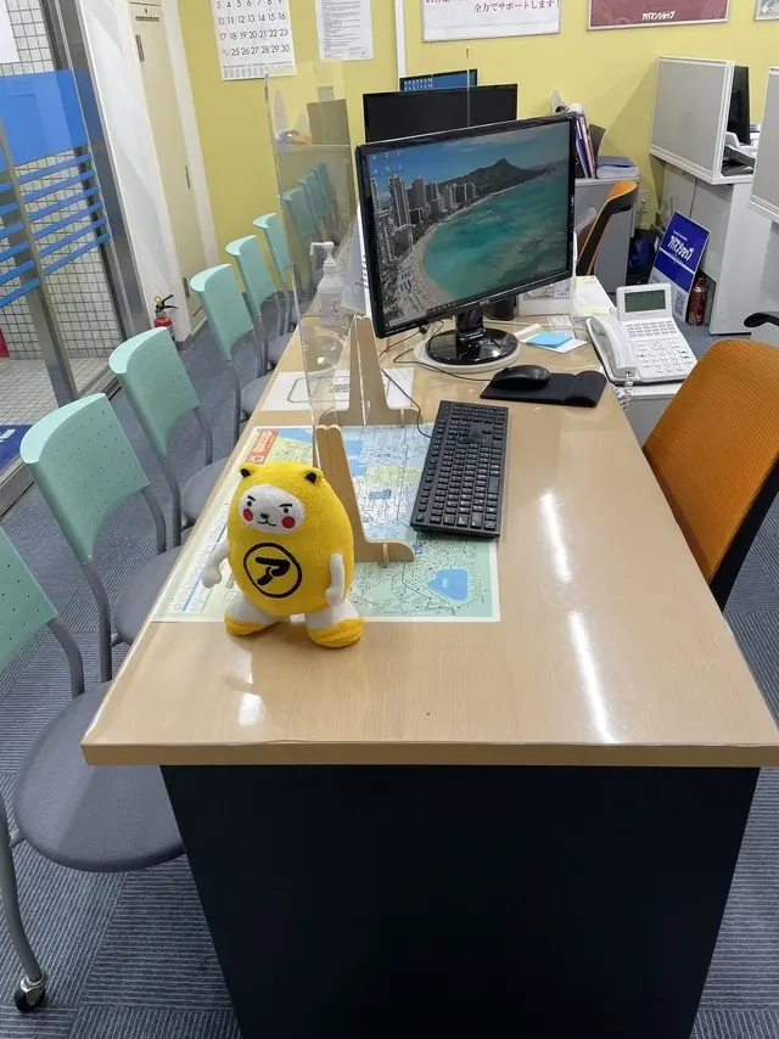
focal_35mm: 26
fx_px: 781
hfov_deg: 53.0
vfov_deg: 67.3
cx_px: 390
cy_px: 520
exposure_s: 1/120
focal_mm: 4.2
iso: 64
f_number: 1.6
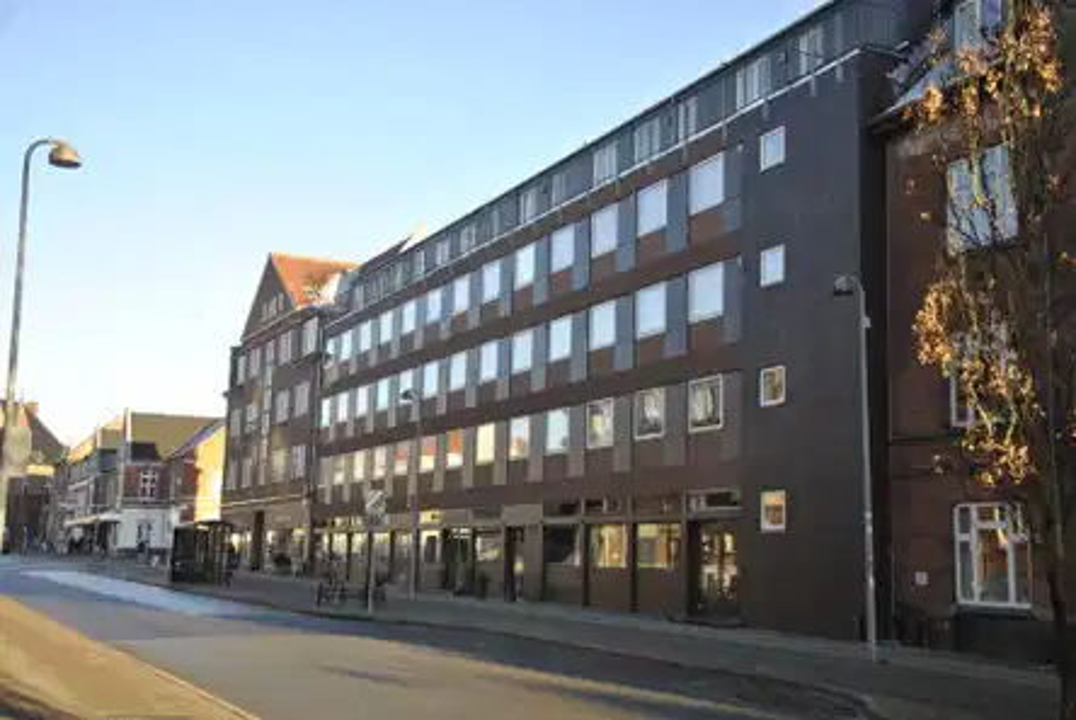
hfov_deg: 43.6
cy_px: 360
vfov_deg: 29.9
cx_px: 538
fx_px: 1346
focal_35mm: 45
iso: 110
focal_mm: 30
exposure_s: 1/125
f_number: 5.6
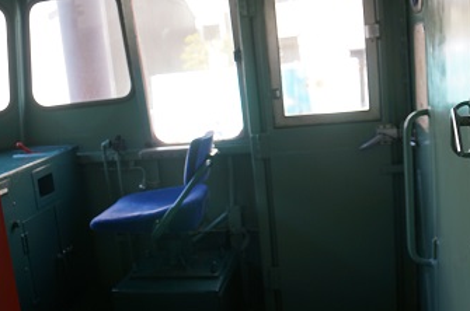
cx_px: 175
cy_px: 167
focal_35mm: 44
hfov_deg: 44.1
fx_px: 574
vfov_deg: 30.3
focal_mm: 20.5
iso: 100
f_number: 4.5
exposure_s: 1/80
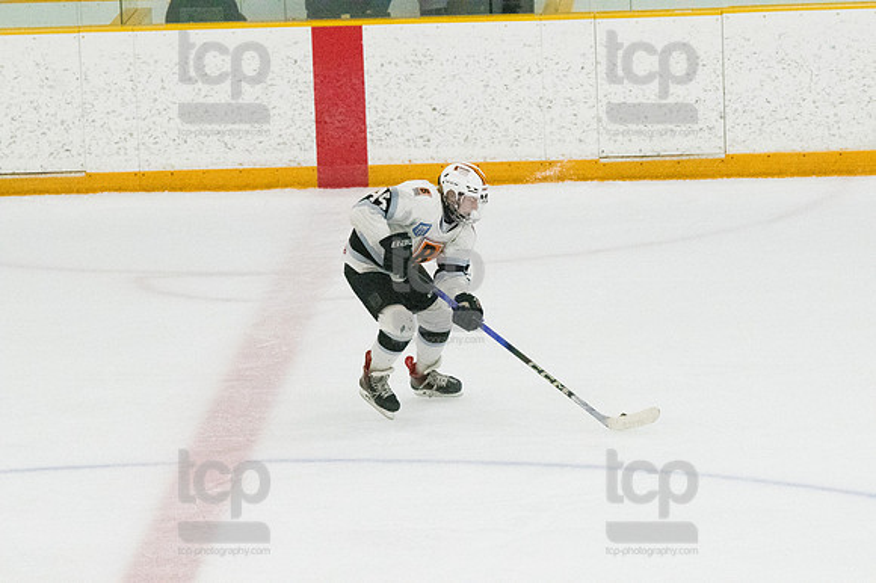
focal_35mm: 240
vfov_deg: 5.7
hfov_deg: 8.6
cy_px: 292
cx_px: 438
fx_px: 5836
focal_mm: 160
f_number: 5
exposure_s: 1/1600
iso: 8000
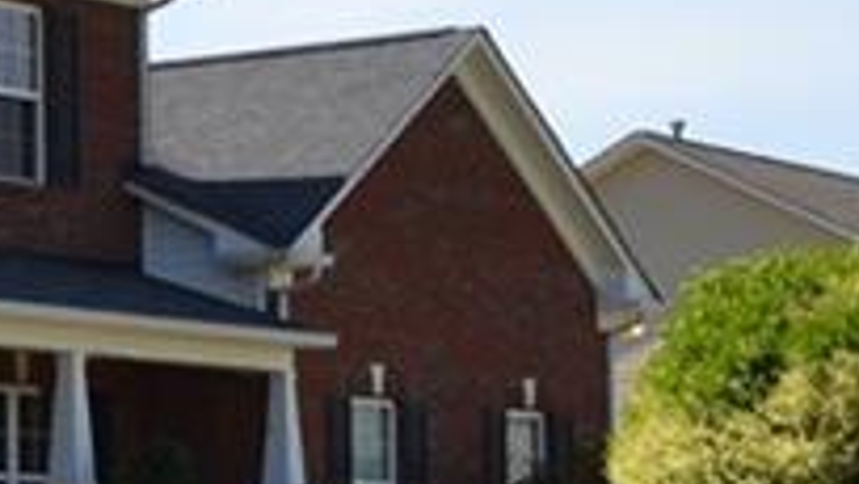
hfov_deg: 12.5
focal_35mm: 158
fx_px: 3601
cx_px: -674
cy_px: 366
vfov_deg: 7.7
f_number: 8
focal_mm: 20
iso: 100
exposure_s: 1/250
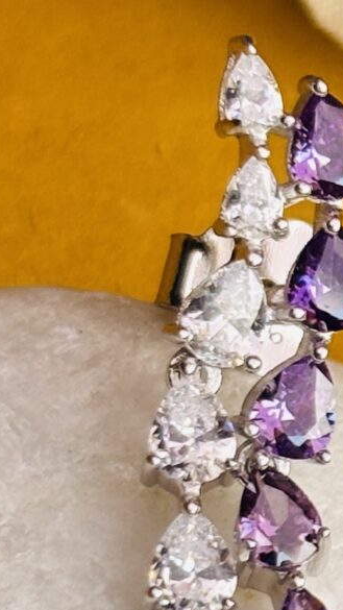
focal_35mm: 248
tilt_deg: -54.8
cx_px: 825
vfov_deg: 8.7
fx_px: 4010
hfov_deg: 4.8
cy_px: 501
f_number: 1.6
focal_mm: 5.96
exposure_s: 1/559
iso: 32
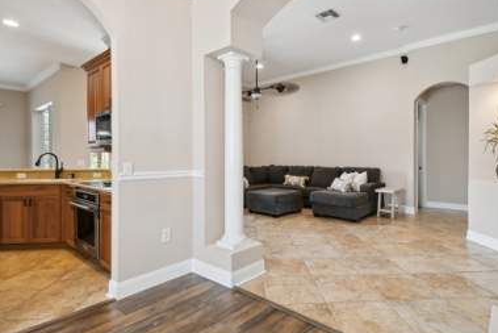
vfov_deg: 64.5
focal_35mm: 19
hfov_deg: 86.7
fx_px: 263
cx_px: 272
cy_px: 154
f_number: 7.1
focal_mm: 10
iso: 100
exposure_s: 1/6
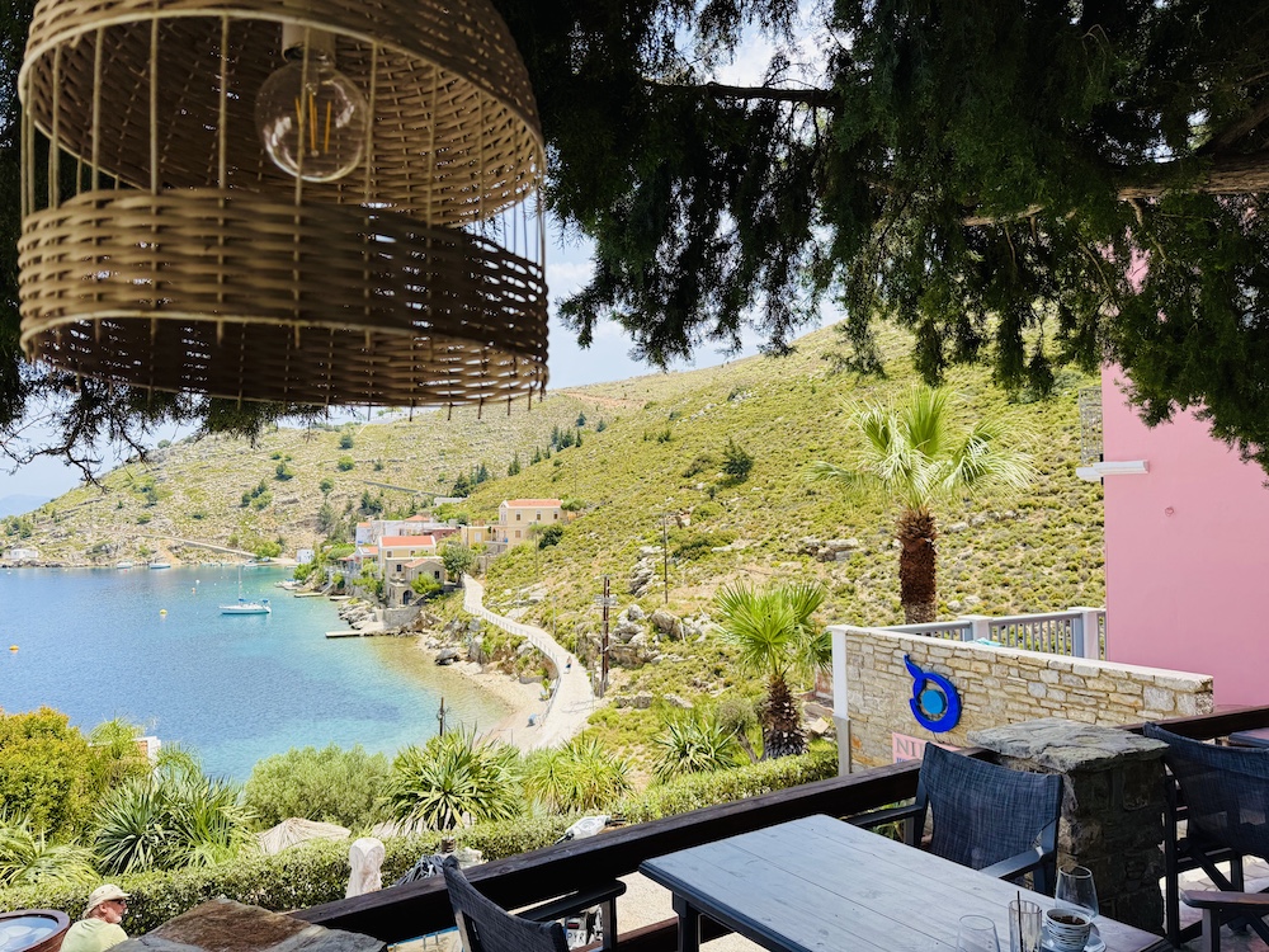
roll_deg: +0.1
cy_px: 476
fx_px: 880
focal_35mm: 24
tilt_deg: +2.6
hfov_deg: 71.6
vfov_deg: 56.8
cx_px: 634
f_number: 1.78
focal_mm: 6.76
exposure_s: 1/2232
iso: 80
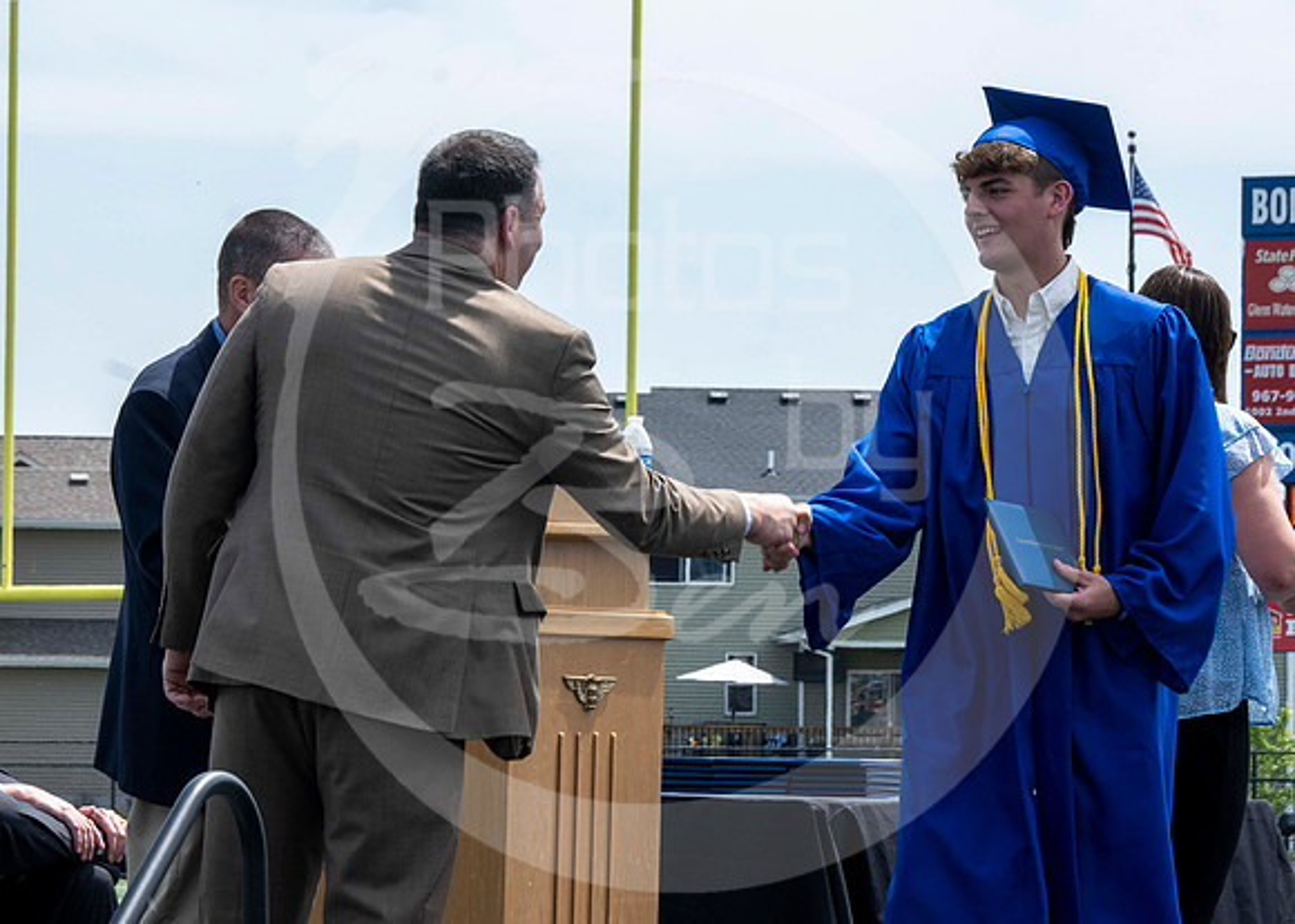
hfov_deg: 10.4
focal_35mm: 194
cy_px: 346
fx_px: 7143
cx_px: 531
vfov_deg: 7.4
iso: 200
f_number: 13
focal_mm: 91
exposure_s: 1/250
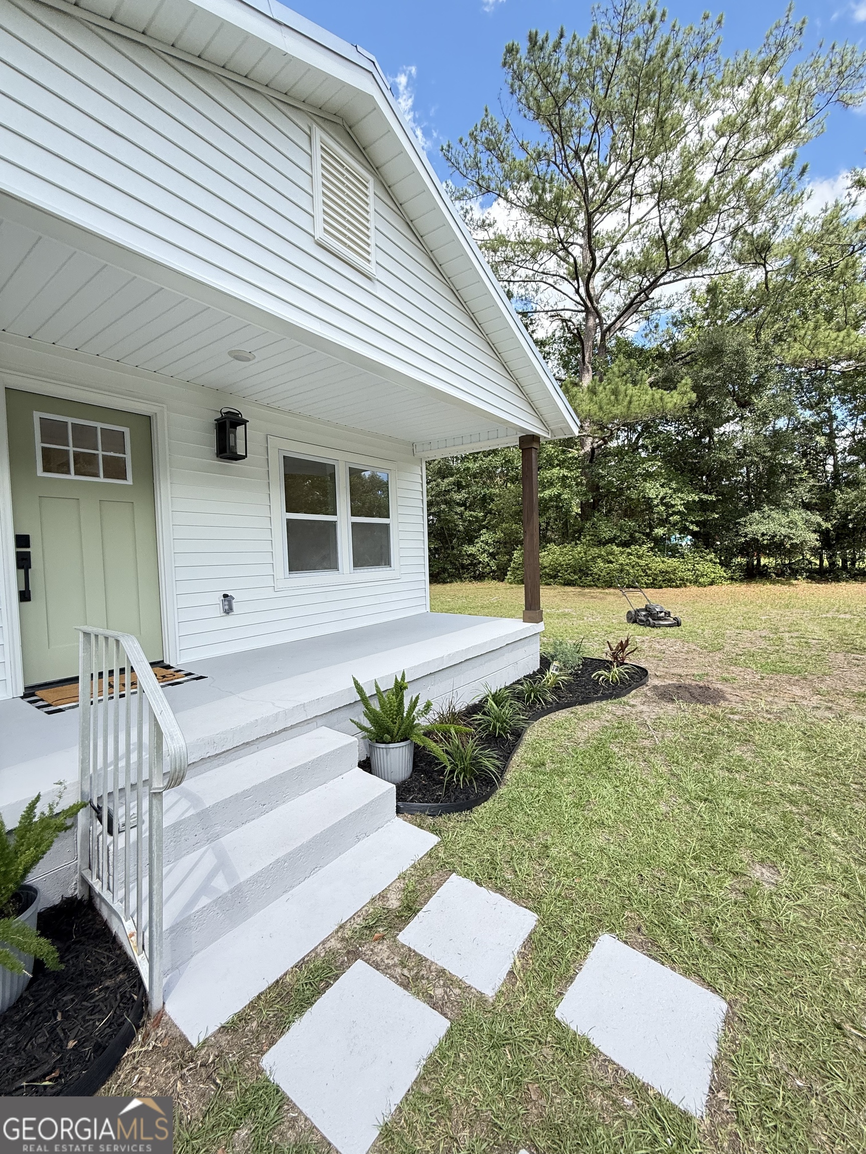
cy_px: 577
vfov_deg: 102.1
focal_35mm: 14
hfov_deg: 85.7
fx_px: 467
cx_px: 433
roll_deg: -0.2
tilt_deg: -3.8
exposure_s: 1/424
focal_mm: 2.22
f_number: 2.2
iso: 64
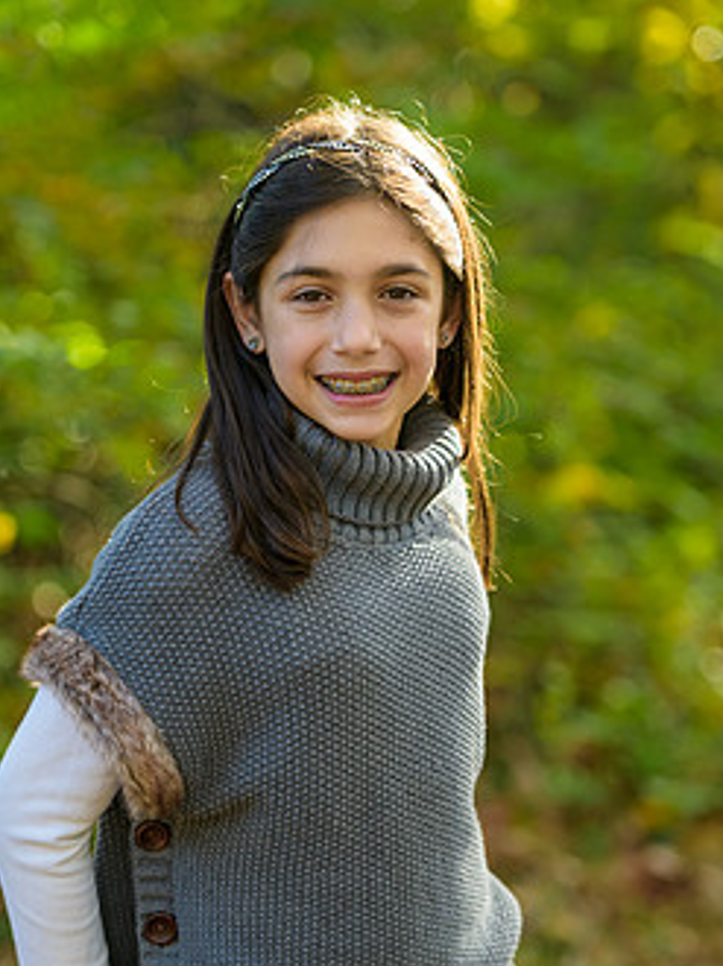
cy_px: 533
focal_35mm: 160
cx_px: 345
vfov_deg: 12.4
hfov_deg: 9.3
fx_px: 4462
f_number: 3.2
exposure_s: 1/200
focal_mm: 122
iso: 200
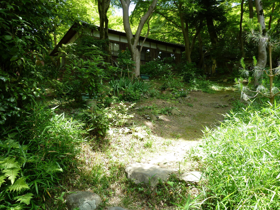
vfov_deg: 54.9
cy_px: 105
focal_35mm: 25
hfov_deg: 69.4
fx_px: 202
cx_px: 140
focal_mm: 4.1
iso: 80
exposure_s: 1/80
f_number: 3.3
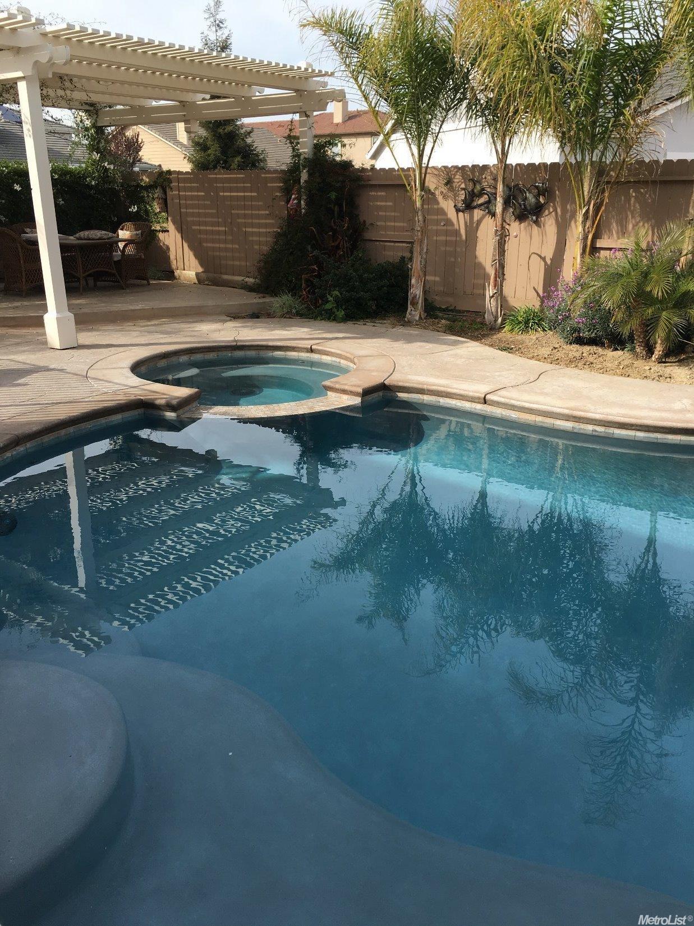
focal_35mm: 29
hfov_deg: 48.2
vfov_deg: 61.7
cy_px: 463
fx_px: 775
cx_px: 347
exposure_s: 1/938
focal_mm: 4.15
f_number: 2.2
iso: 25
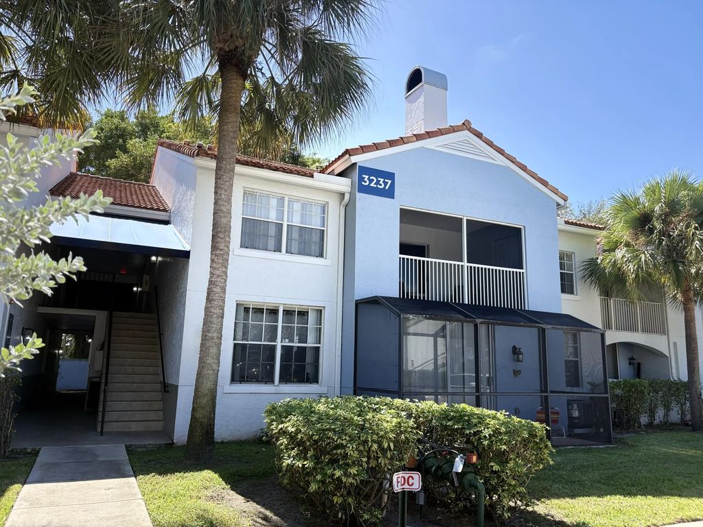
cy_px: 264
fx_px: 528
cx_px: 352
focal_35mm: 26
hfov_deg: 67.3
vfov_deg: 53.1
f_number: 1.6
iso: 50
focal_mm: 5.96
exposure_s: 1/1364
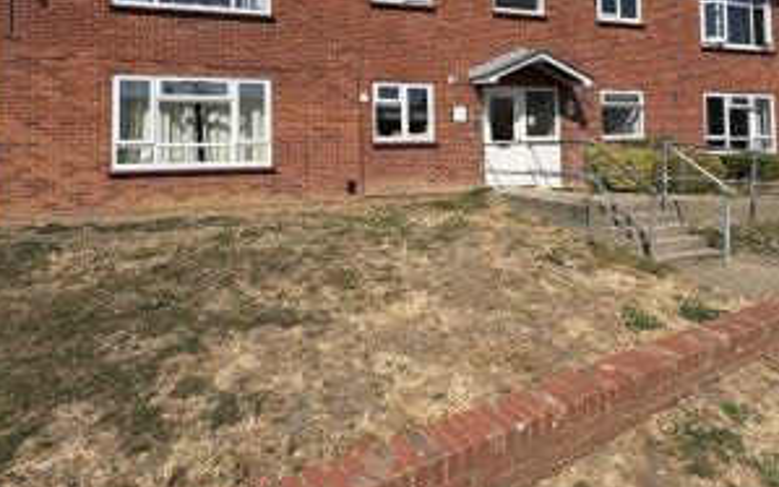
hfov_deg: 82.3
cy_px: 139
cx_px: 395
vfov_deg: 55.3
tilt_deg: +2.5
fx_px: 446
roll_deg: +1.7
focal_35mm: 21
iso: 50
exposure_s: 1/2584
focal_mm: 2.22
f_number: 2.2
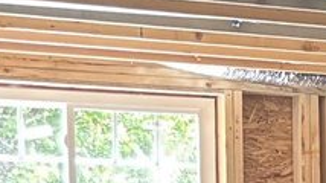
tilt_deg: -4.6
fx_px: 1831
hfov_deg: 8.8
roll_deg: +0.1
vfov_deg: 5.6
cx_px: 884
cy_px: 393
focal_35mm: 212
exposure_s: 1/60
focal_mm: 5.96
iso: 200
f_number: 1.6
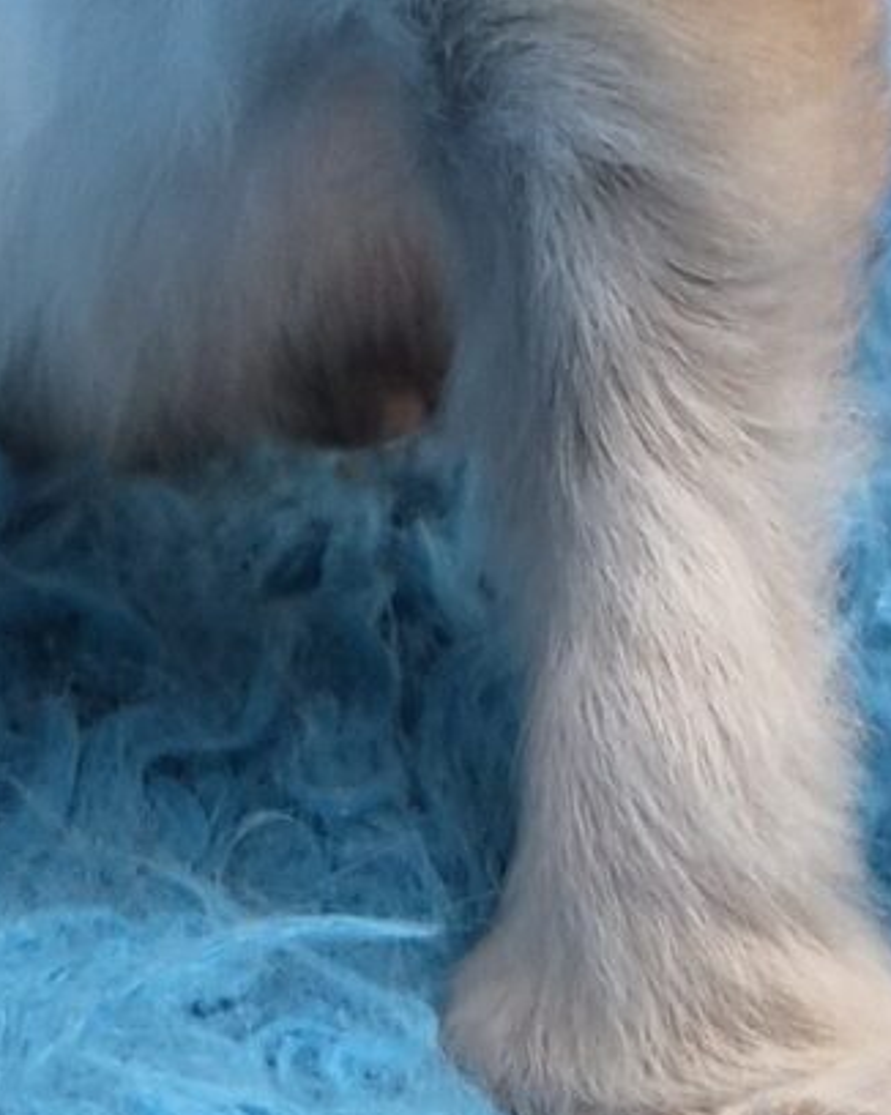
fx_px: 4651
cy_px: -746
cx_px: 333
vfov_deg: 12.7
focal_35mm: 141
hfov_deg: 10.9
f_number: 1.8
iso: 80
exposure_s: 1/668
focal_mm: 5.4
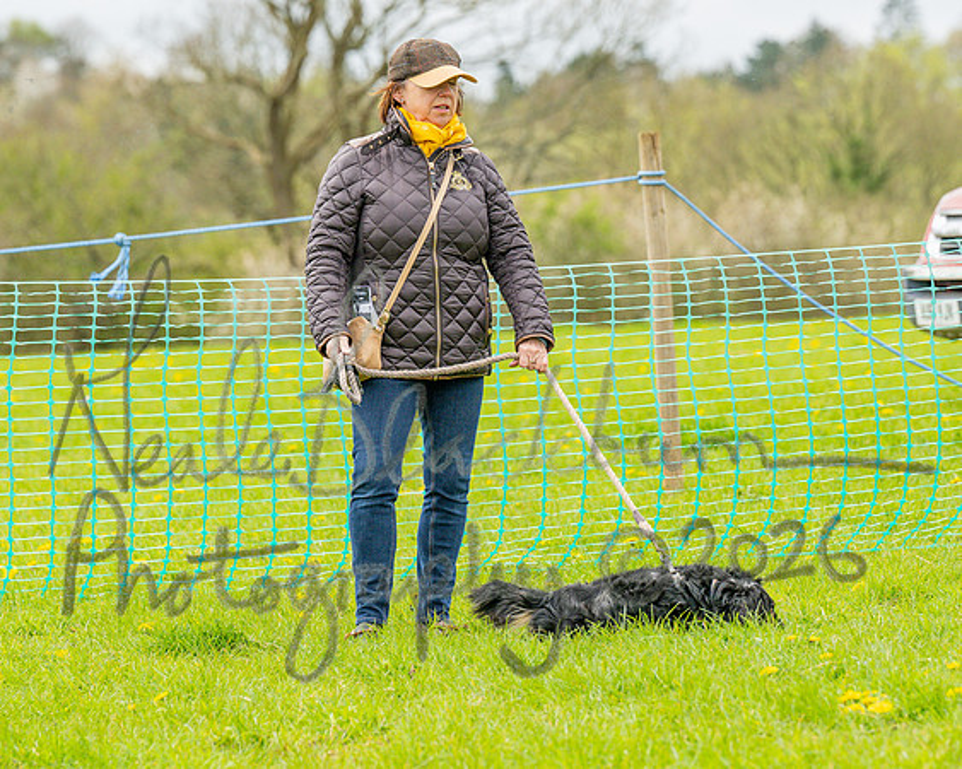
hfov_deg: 8.2
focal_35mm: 237
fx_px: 6734
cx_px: 485
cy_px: 384
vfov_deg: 6.5
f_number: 4.5
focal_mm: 140
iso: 400
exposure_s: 1/1600
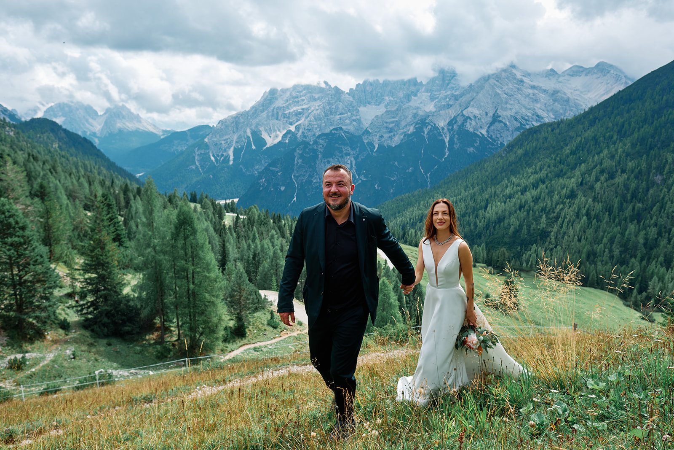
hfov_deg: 73.7
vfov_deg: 53.1
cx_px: 337
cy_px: 225
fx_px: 449
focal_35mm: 24
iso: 125
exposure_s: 1/400
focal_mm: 16
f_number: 4
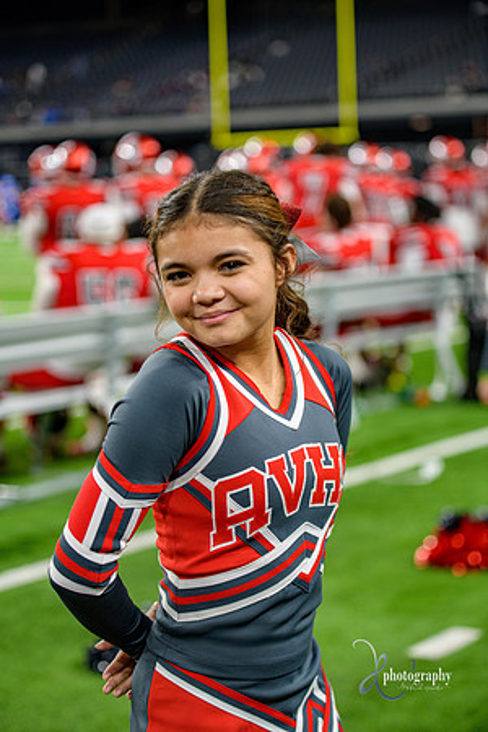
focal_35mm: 75
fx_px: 1525
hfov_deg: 18.2
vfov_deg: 27.0
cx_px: 244
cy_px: 366
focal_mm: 75
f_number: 2.8
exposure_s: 1/400
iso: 1000
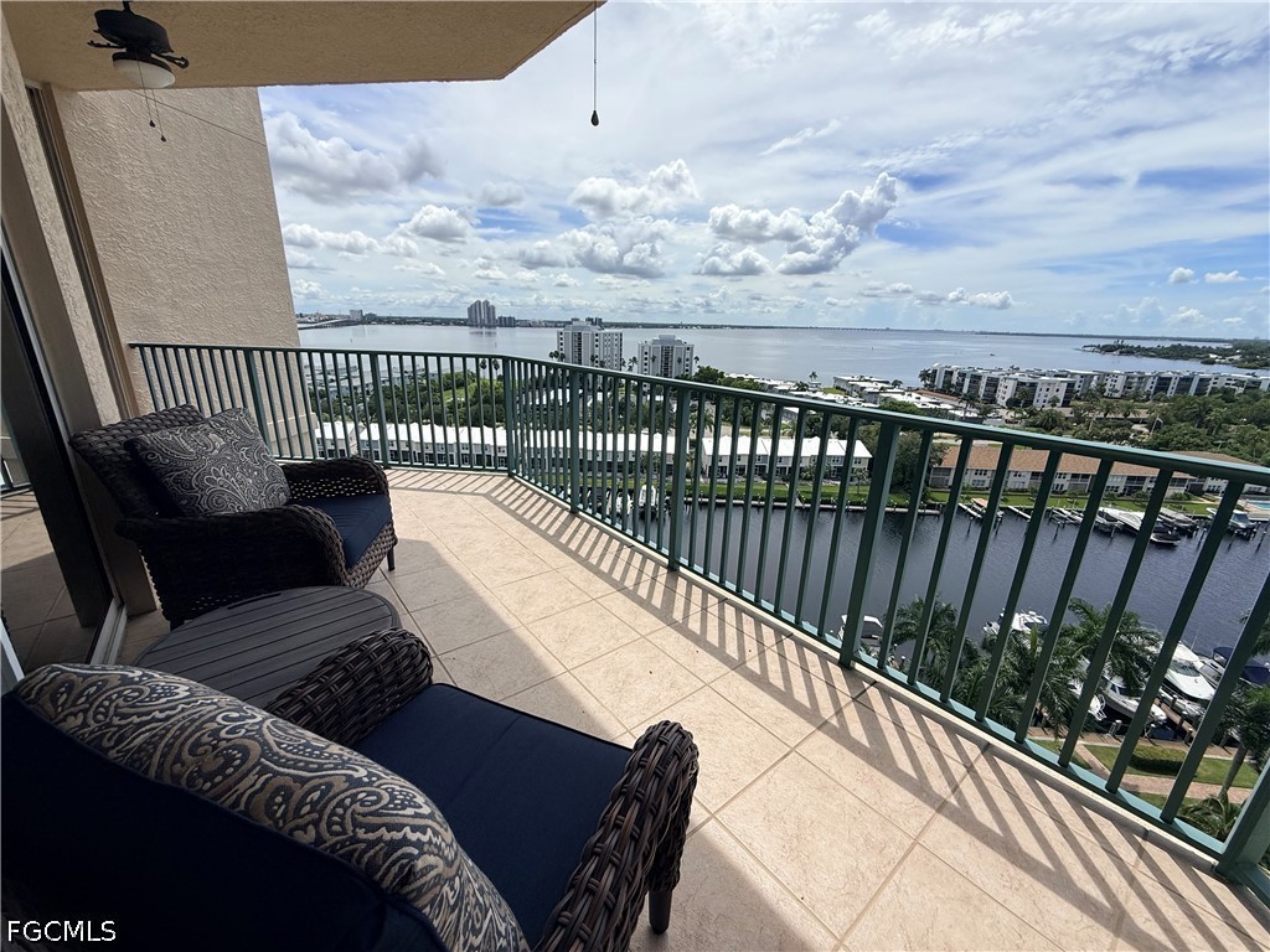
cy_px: 476
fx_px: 514
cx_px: 635
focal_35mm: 14
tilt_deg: -17.1
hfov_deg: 102.1
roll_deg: -1.9
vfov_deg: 85.7
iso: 50
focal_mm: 2.22
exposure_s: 1/3289
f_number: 2.2
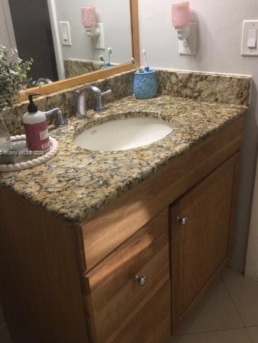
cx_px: 120
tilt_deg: -24.3
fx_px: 328
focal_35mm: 33
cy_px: 153
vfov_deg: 55.2
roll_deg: +3.7
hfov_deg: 43.0
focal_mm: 4.15
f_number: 2.2
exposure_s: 1/15
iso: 25
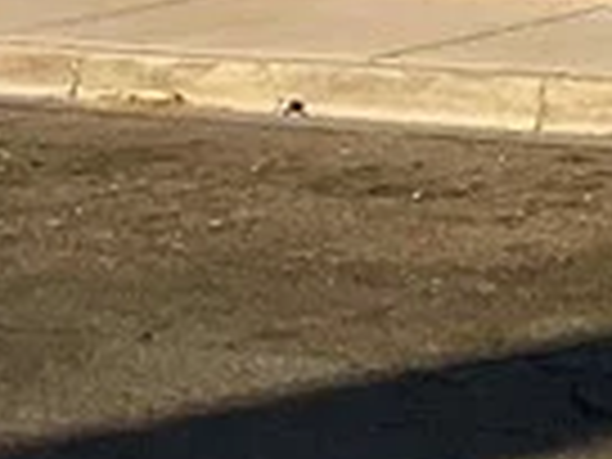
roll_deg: -0.1
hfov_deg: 8.5
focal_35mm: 219
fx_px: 3872
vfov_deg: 6.4
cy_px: -770
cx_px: 1305
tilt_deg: +4.1
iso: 16
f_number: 1.8
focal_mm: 3
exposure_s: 1/1848
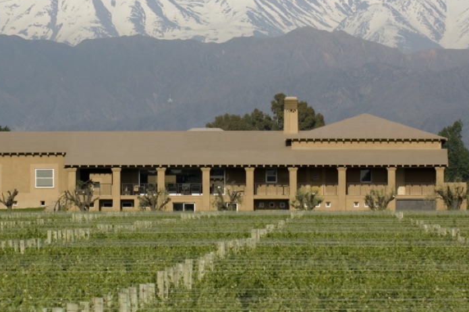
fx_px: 3538
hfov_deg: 7.6
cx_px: 149
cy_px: 129
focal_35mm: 272
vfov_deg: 5.0
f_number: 13
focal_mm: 105
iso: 100
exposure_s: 1/100
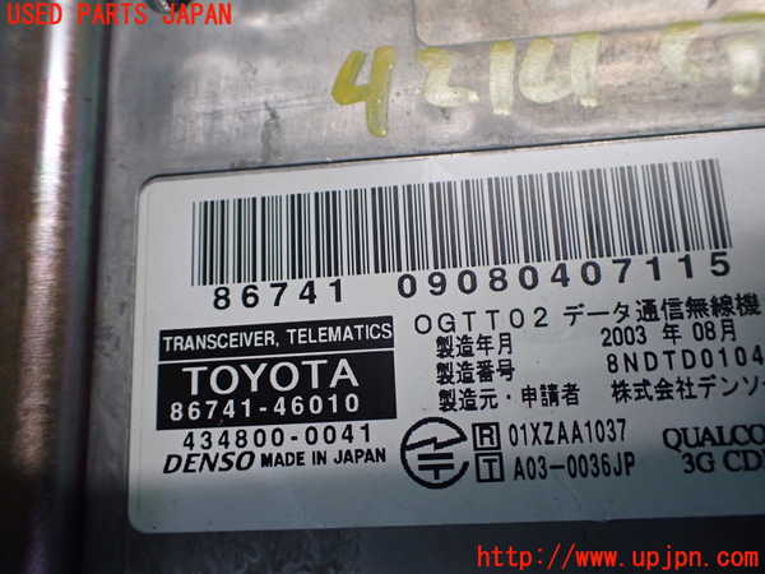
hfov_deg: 60.0
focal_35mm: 30
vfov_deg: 46.8
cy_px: 287
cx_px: 382
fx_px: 663
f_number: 2.3
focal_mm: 5.4
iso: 400
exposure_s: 1/125
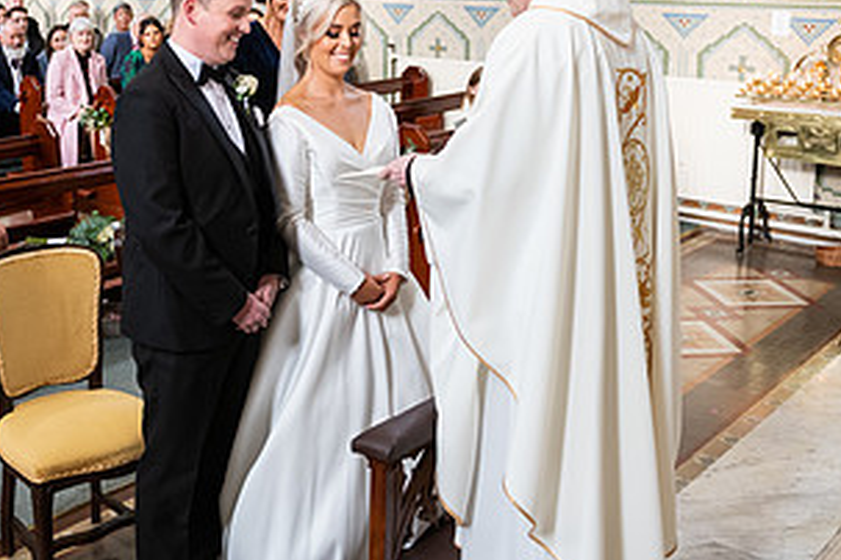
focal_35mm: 46
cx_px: 255
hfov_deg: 42.0
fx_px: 1075
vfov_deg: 28.7
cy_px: 121
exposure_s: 1/250
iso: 1000
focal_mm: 24
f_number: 3.5
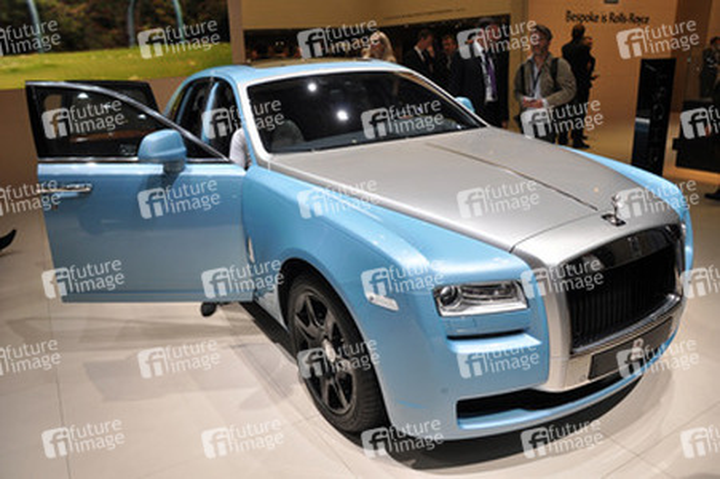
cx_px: 360
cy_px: 240
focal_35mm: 27
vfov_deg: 47.9
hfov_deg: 67.4
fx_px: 540
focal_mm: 18
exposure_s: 1/200
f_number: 6.3
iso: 400
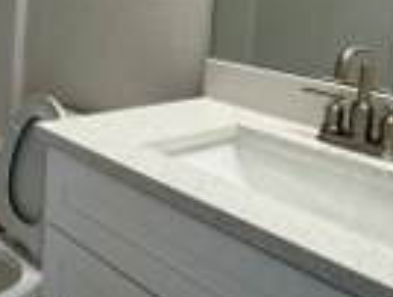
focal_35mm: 50
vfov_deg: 27.5
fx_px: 569
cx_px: 6
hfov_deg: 34.8
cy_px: 0
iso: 160
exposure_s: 1/120
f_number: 2.2
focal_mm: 2.22
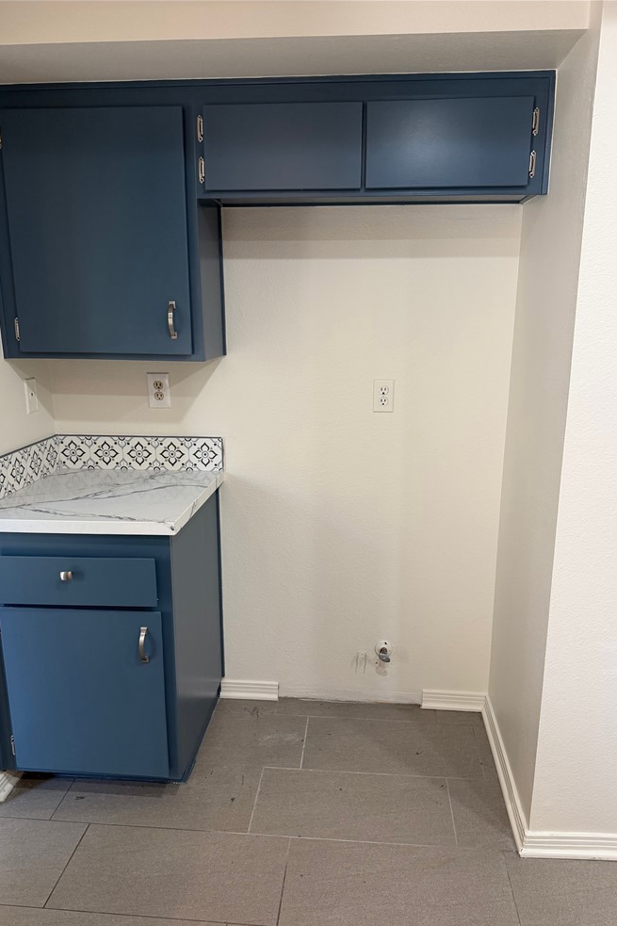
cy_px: 481
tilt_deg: -14.5
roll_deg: -0.2
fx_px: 669
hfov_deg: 49.5
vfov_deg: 69.4
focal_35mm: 26
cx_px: 302
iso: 200
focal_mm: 6.76
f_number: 1.78
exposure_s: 1/120
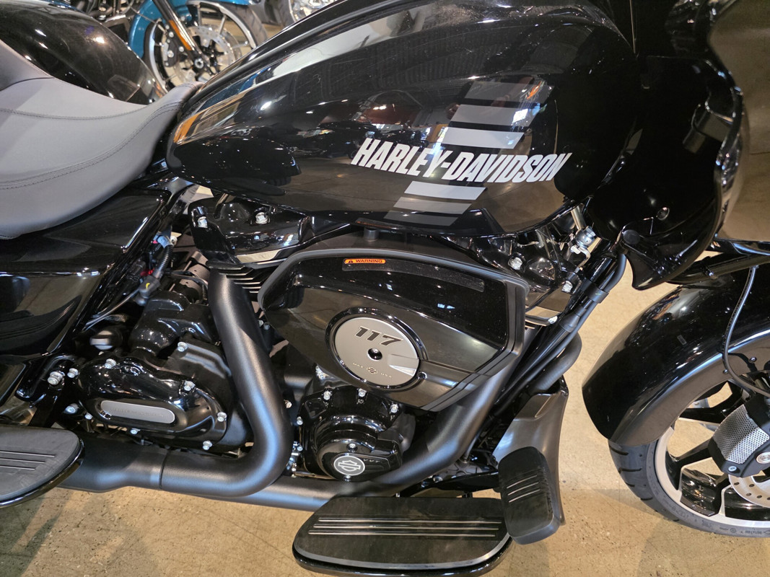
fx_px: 512
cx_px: 385
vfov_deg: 58.9
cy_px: 288
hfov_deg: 73.9
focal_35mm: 23
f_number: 1.7
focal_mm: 6.3
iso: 2000
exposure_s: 1/120
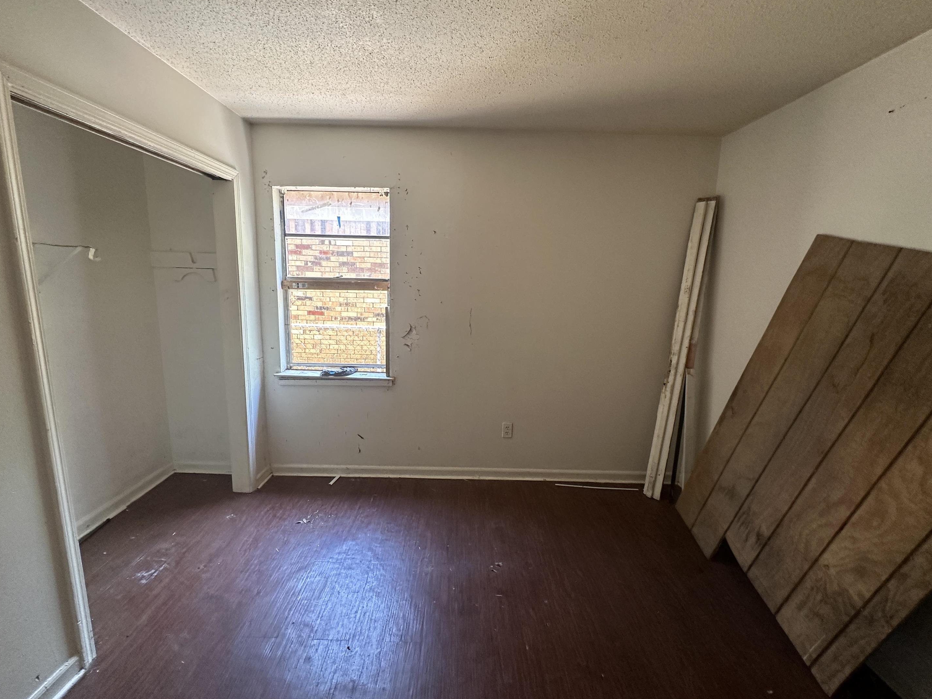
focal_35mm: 15
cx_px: 459
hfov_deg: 98.2
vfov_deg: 81.7
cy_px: 344
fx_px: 404
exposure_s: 1/99
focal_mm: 2.22
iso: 250
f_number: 2.2
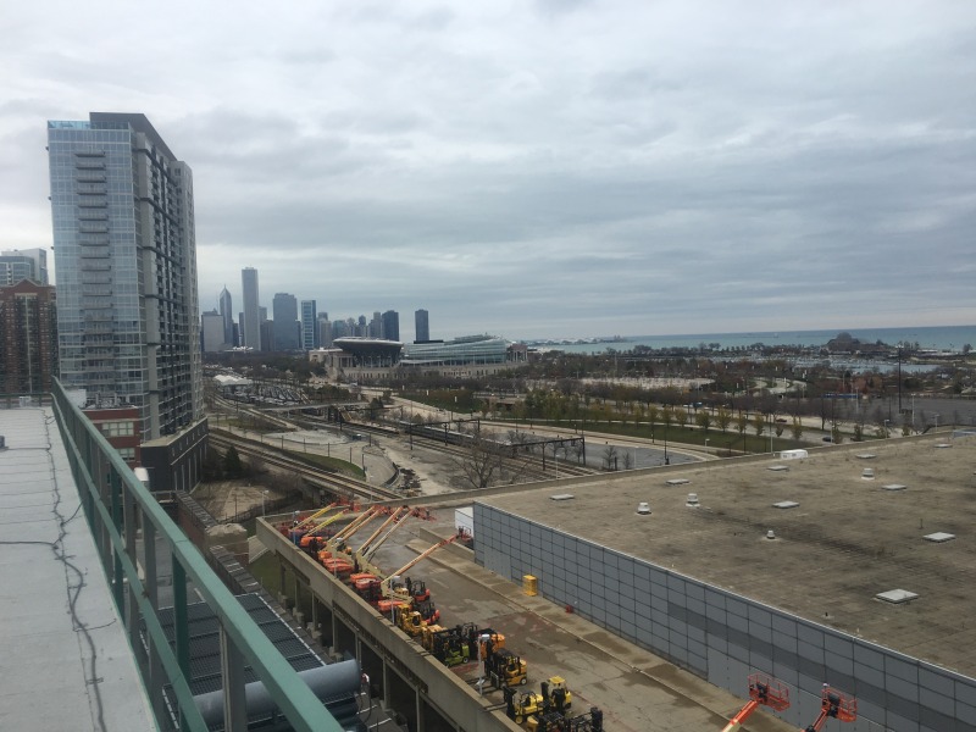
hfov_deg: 61.7
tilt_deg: -1.8
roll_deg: +2.5
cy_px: 366
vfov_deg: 48.2
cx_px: 488
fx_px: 818
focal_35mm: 29
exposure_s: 1/487
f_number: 2.2
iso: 25
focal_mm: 4.15
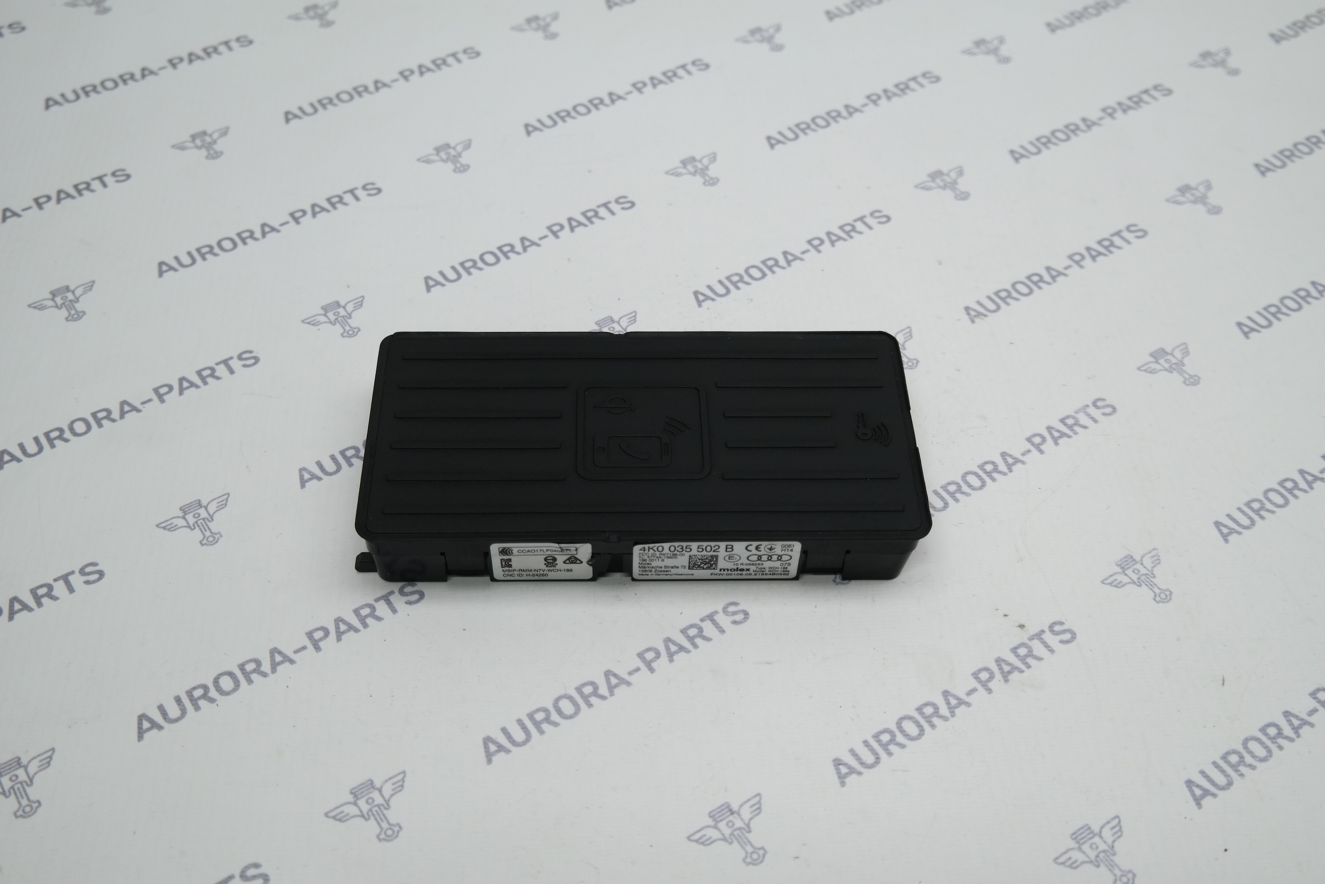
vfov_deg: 32.6
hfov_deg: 47.4
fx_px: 1509
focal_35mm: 41
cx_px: 662
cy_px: 442
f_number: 4
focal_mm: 27
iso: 200
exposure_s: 1/100
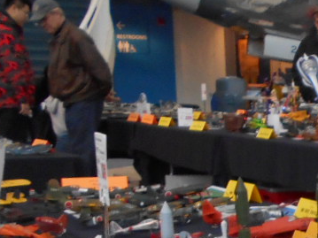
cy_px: 349
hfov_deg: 14.9
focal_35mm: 116
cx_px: 568
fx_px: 1065
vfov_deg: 12.2
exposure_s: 1/30
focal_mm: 4.6
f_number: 3.2
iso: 200
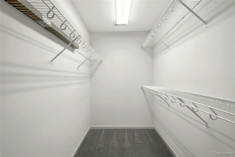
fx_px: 98
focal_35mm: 15
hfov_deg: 100.4
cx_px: 118
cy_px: 78
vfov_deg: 77.3
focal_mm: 10
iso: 400
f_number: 7.1
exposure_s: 1/250
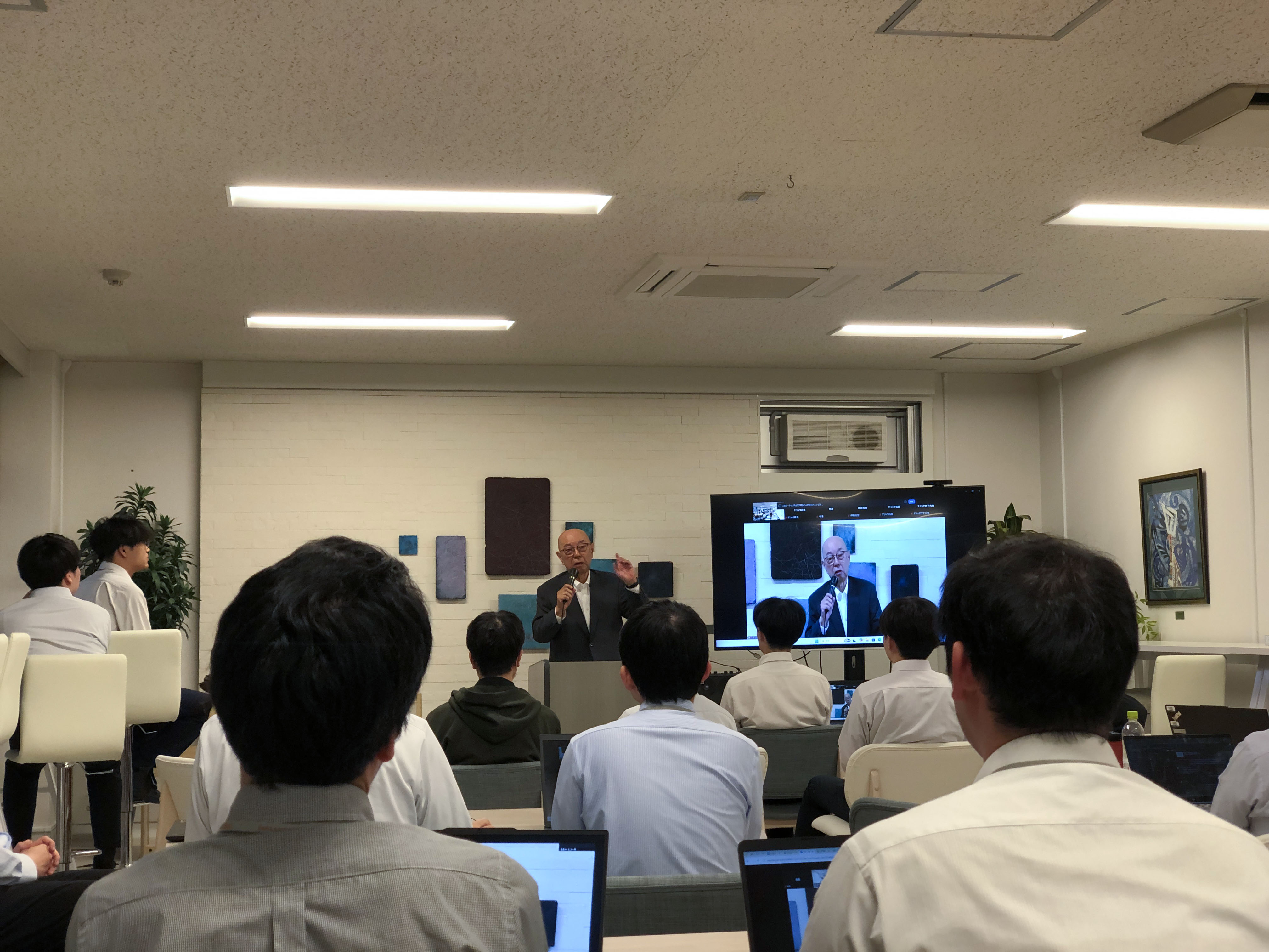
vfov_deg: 28.0
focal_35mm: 52
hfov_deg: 36.8
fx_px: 1906
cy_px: 476
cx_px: 634
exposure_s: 1/50
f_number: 2.4
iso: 80
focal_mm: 6
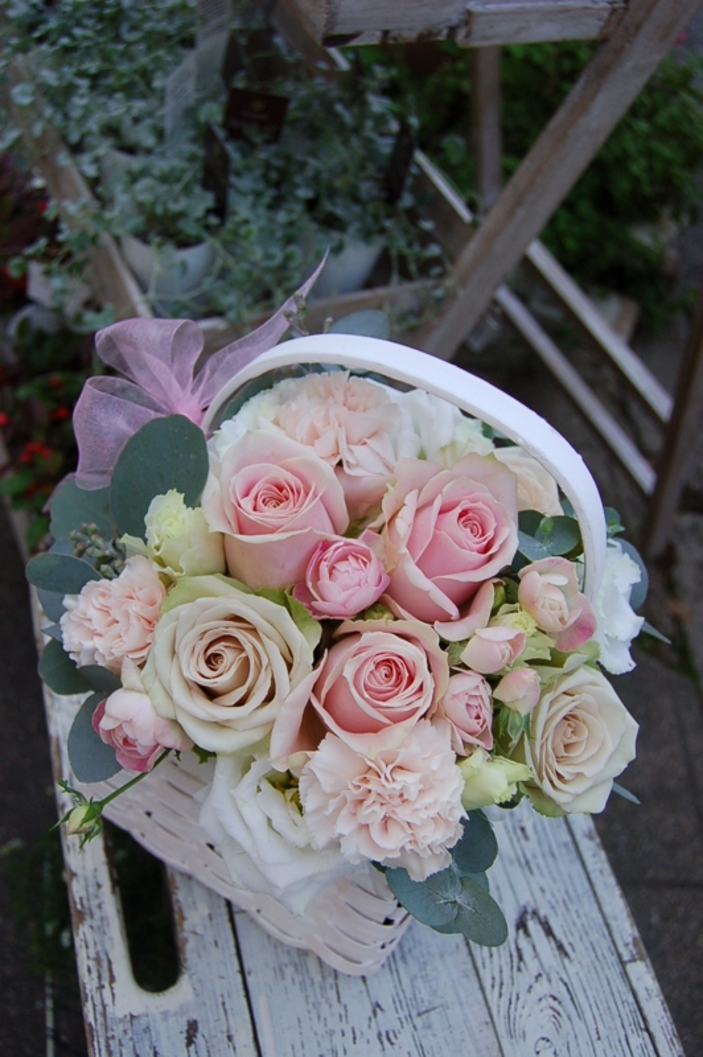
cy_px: 528
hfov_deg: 38.3
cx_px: 352
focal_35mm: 34
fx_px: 1012
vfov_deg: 55.1
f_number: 4.5
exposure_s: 1/250
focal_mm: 23
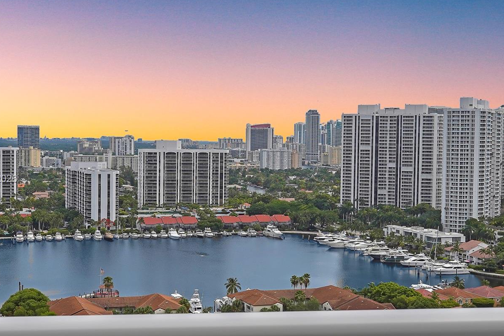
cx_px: 223
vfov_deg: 22.6
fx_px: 840
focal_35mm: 60
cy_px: 179
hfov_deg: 33.4
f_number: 9
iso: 250
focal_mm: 30
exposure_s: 1/640
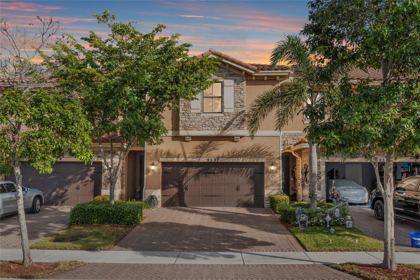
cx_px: 210
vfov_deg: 46.4
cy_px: 140
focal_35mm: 28
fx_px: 326
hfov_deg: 65.5
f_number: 5.6
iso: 100
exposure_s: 1/400
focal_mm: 10.26
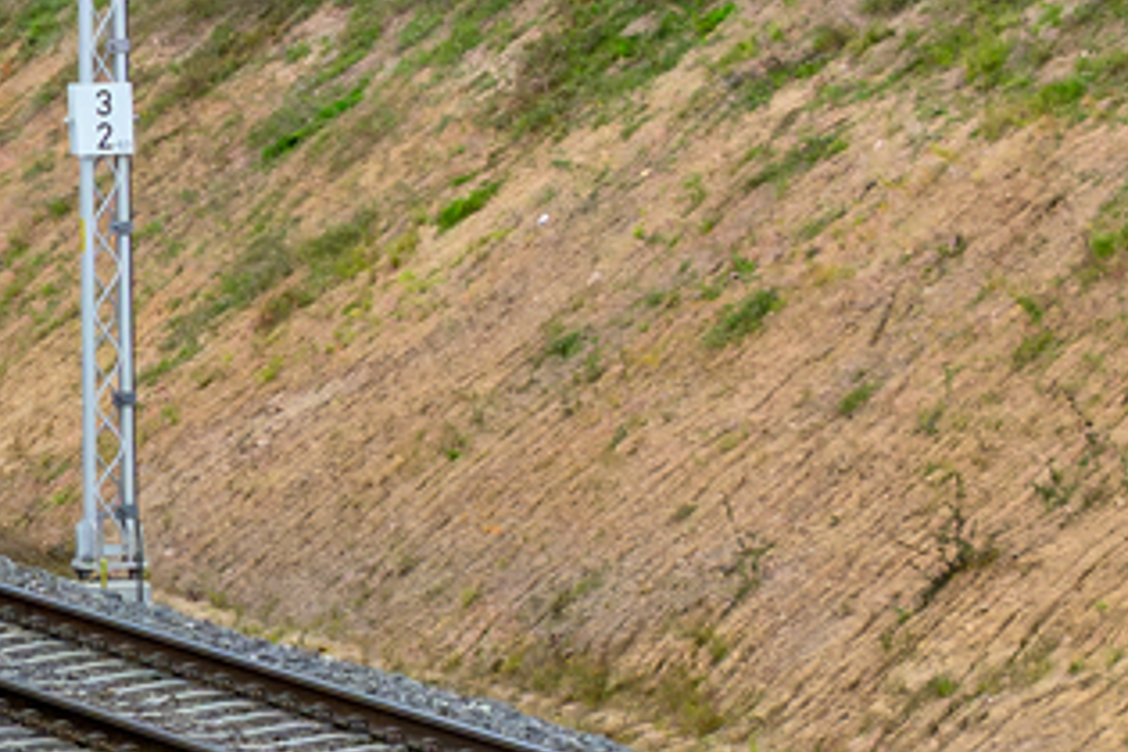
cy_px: -63
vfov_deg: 4.1
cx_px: -1354
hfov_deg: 6.0
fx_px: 10496
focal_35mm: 335
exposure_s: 1/320
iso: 500
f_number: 7.1
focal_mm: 44
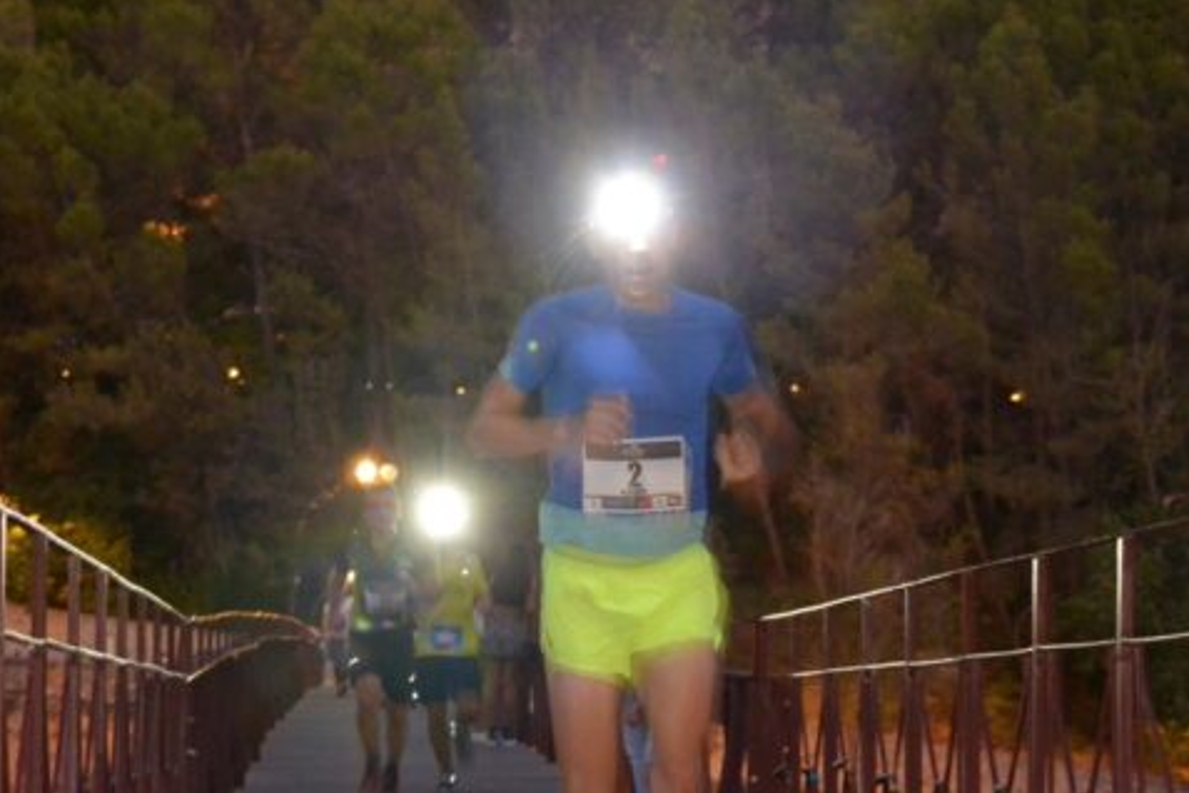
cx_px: 494
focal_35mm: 106
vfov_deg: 12.9
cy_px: 434
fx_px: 3501
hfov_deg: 19.3
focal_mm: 30
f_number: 3.8
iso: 1000
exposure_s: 1/15
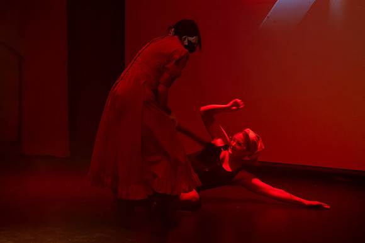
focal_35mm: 107
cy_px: 68
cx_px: 124
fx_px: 1084
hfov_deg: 19.1
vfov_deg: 12.8
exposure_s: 1/200
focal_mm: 70
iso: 3200
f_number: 4
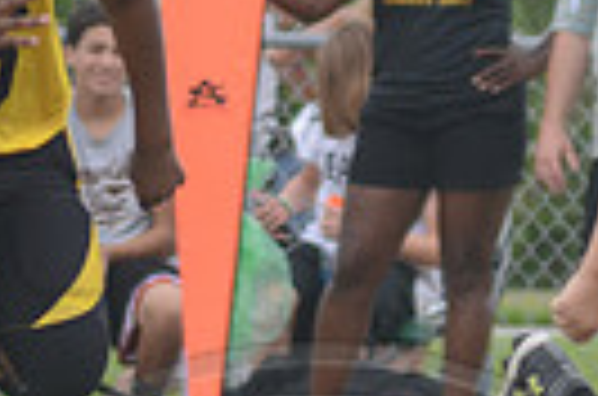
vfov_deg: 1.0
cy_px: 360
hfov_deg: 1.6
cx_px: 1133
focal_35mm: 1306
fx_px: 21642
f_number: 5.6
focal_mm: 200
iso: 400
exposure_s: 1/640
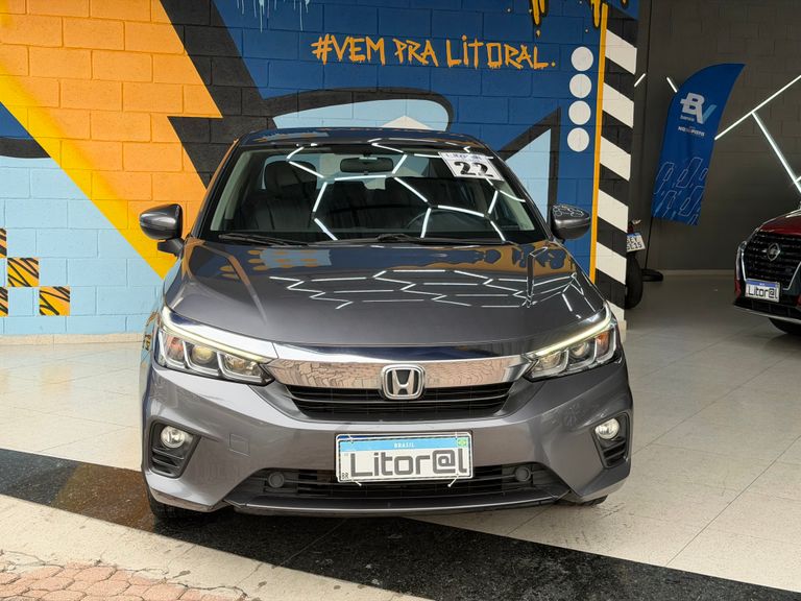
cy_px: 300
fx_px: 1111
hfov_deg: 39.7
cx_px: 400
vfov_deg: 30.3
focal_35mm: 48
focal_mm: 6.76
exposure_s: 1/331
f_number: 1.78
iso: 80
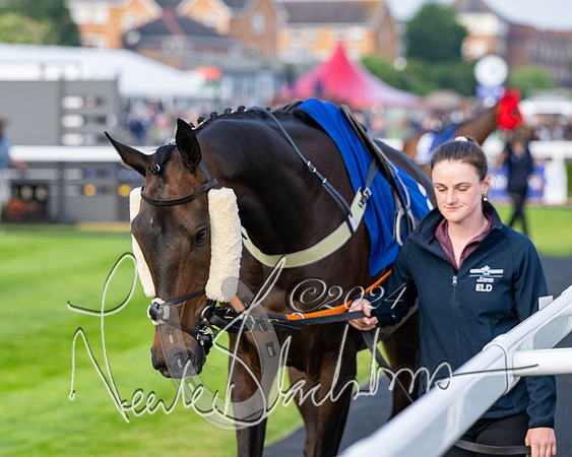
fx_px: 2621
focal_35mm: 155
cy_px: 212
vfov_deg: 10.0
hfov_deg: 12.5
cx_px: 253
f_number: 4
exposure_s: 1/800
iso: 400
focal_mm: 125
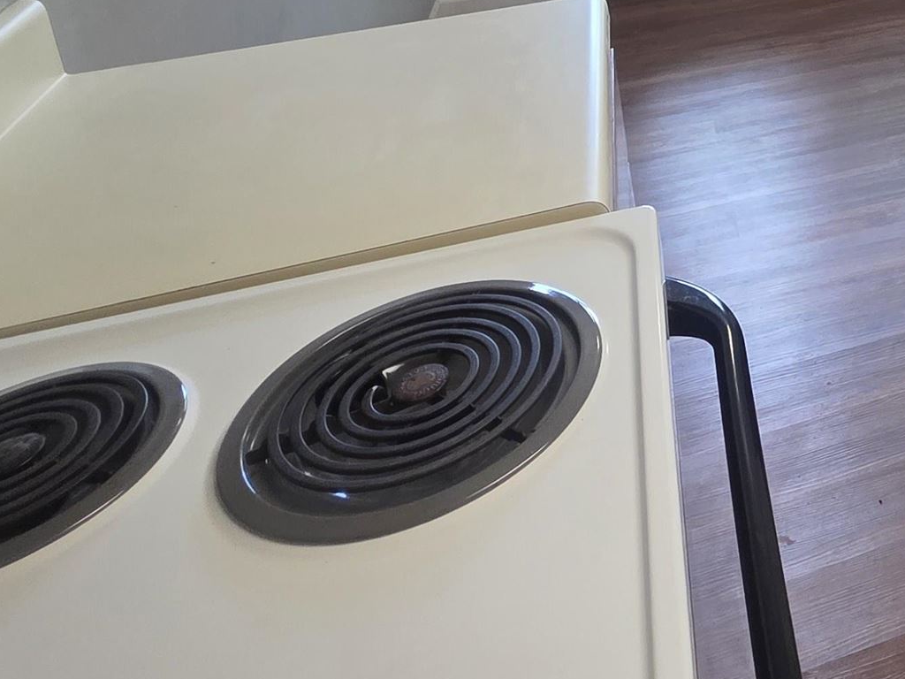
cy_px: -164
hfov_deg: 38.7
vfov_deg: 30.4
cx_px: 1015
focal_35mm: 39
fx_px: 1020
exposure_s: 1/120
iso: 200
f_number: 1.9
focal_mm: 2.2
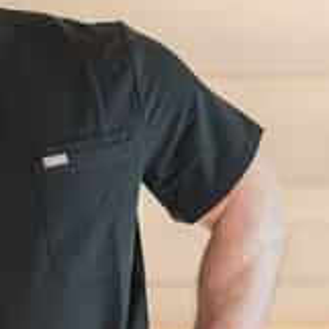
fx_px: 3204
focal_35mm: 298
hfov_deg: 5.9
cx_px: 237
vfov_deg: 5.9
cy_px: 44
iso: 1000
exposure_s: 1/160
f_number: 2
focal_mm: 85
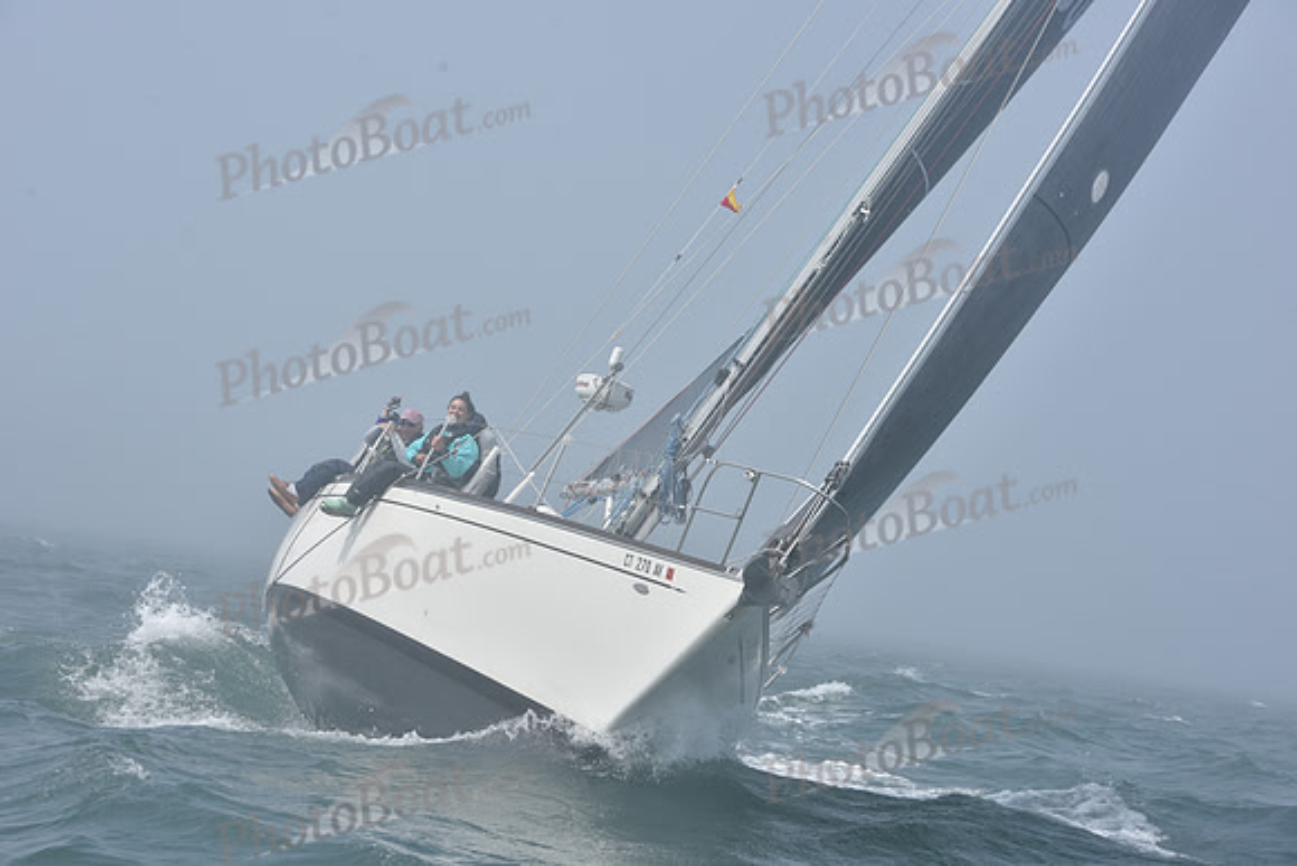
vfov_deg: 13.0
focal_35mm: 105
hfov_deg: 19.5
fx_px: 3784
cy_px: 433
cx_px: 648
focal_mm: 105
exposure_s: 1/800
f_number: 11
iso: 320
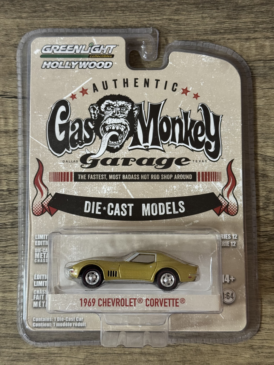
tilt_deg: -84.4
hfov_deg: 30.3
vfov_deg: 39.7
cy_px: 182
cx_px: 137
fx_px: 507
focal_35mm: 48
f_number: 1.78
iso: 400
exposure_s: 1/30
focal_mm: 6.76
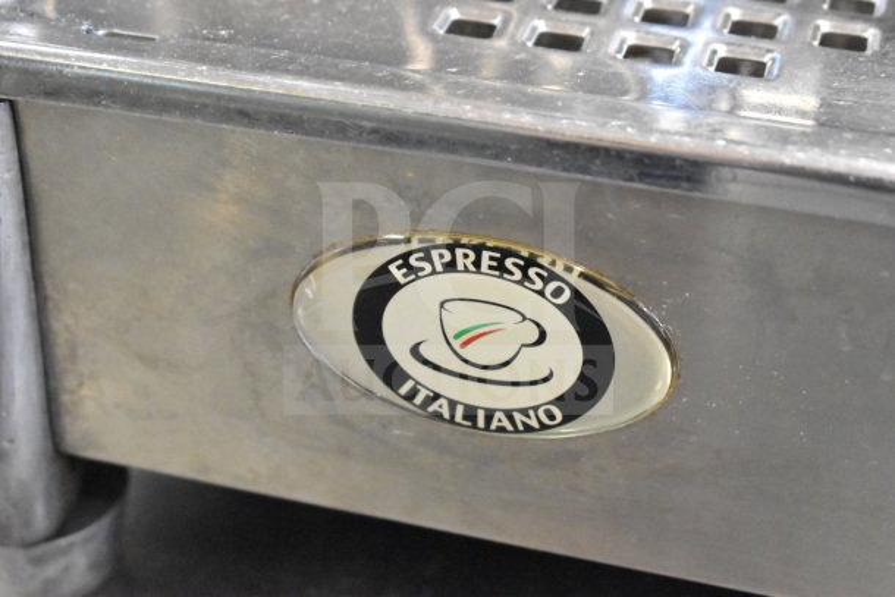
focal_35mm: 82
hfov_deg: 24.6
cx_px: 448
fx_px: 2051
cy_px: 298
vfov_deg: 16.6
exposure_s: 1/100
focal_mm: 55
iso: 14400
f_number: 5.6
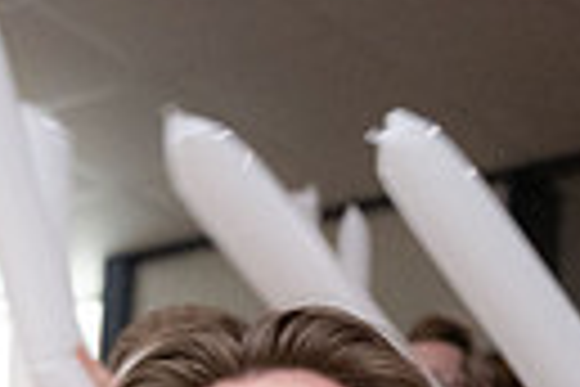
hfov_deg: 10.0
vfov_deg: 6.5
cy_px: 835
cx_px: -130
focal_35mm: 203
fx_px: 3270
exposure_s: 1/160
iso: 2500
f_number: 4
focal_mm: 45
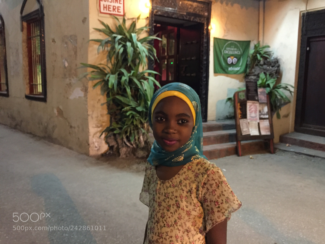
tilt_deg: -8.2
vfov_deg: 48.2
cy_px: 122
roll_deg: -0.5
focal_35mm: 29
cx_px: 162
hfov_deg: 61.7
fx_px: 272
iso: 500
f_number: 2.2
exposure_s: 1/17
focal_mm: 4.15
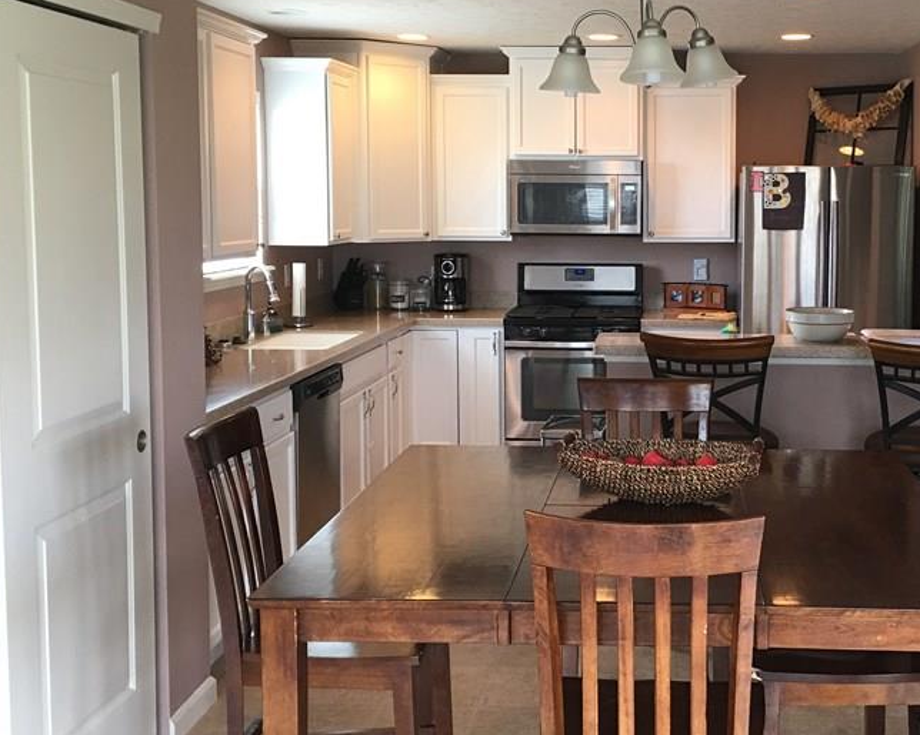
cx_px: 626
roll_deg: -0.8
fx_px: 1225
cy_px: 327
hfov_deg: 40.6
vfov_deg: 33.4
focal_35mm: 45
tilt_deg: -5.4
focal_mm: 4.15
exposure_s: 1/30
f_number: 2.2
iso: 40
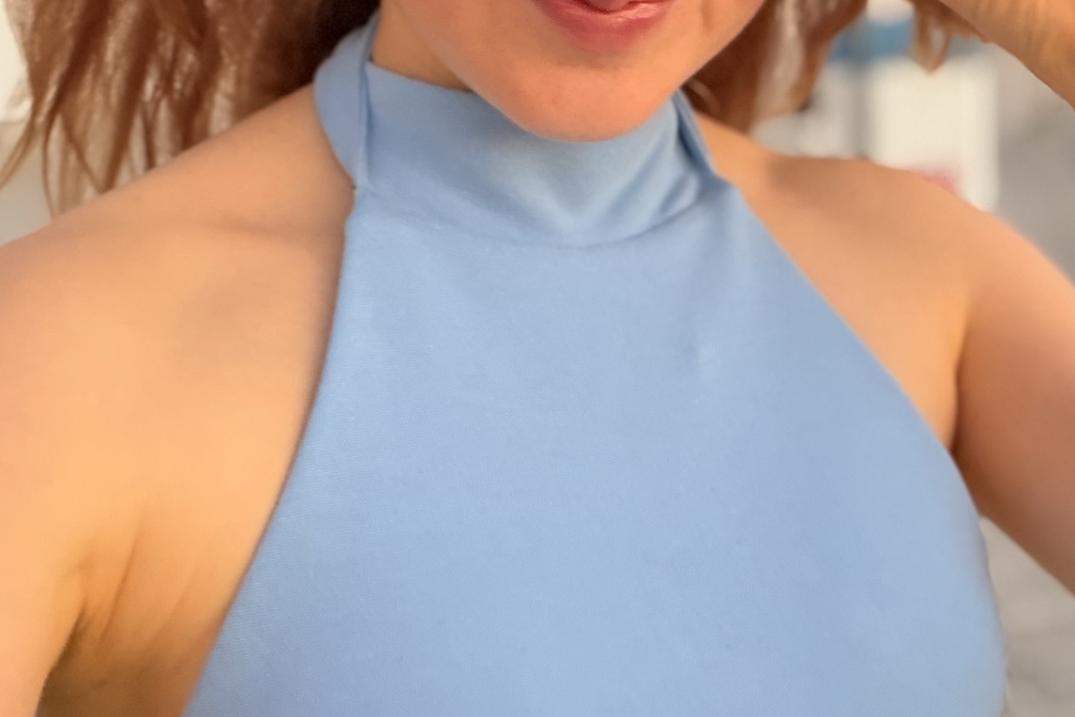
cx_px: 598
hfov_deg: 40.3
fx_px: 1463
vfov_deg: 26.4
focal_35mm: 49
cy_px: 47
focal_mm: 2.71
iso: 200
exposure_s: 1/60
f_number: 1.9
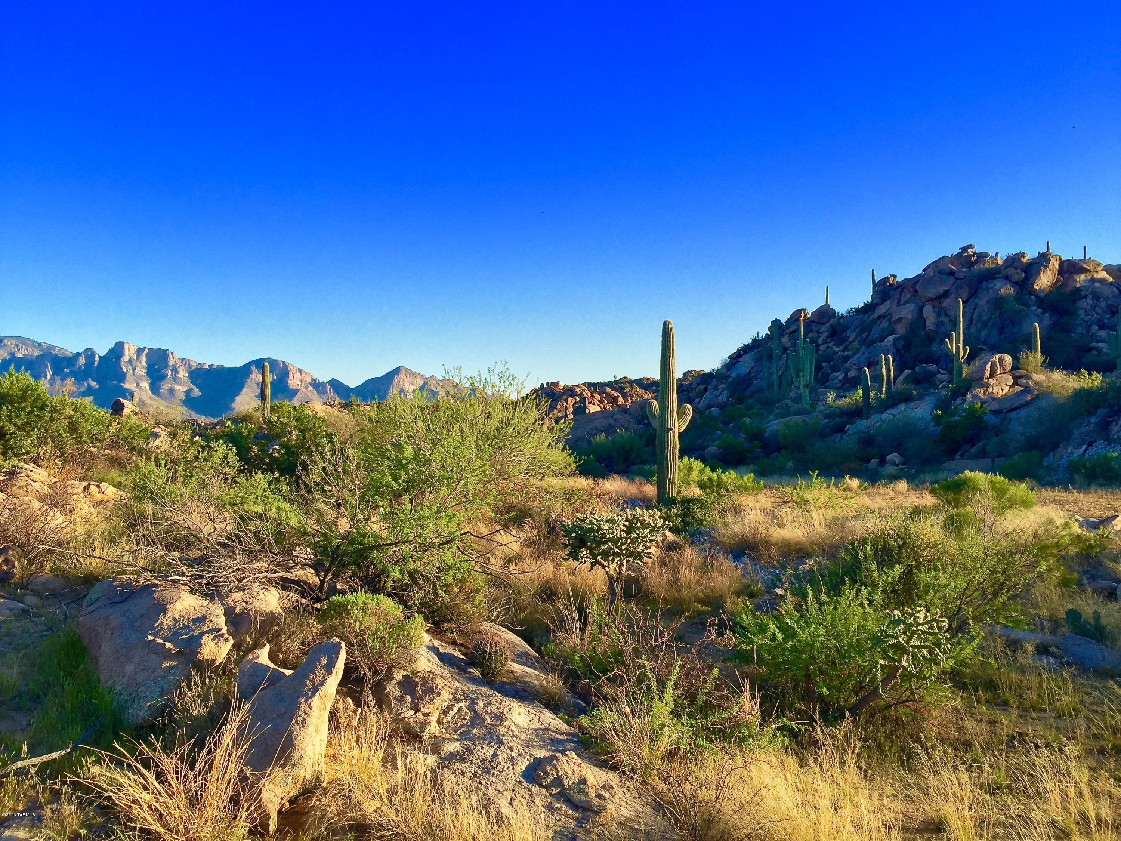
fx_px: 939
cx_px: 560
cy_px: 420
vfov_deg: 48.2
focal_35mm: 29
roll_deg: +0.2
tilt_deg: -1.4
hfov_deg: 61.7
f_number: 2.2
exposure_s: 1/879
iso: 32
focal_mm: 4.15
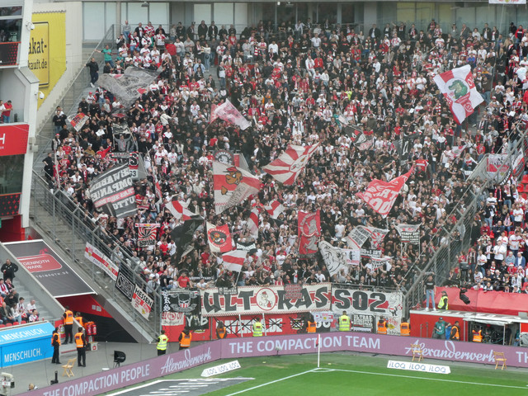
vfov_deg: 9.3
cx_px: 264
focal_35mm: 160
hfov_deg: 12.3
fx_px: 2440
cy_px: 198
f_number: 5.5
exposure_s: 1/125
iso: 320
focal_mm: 28.7
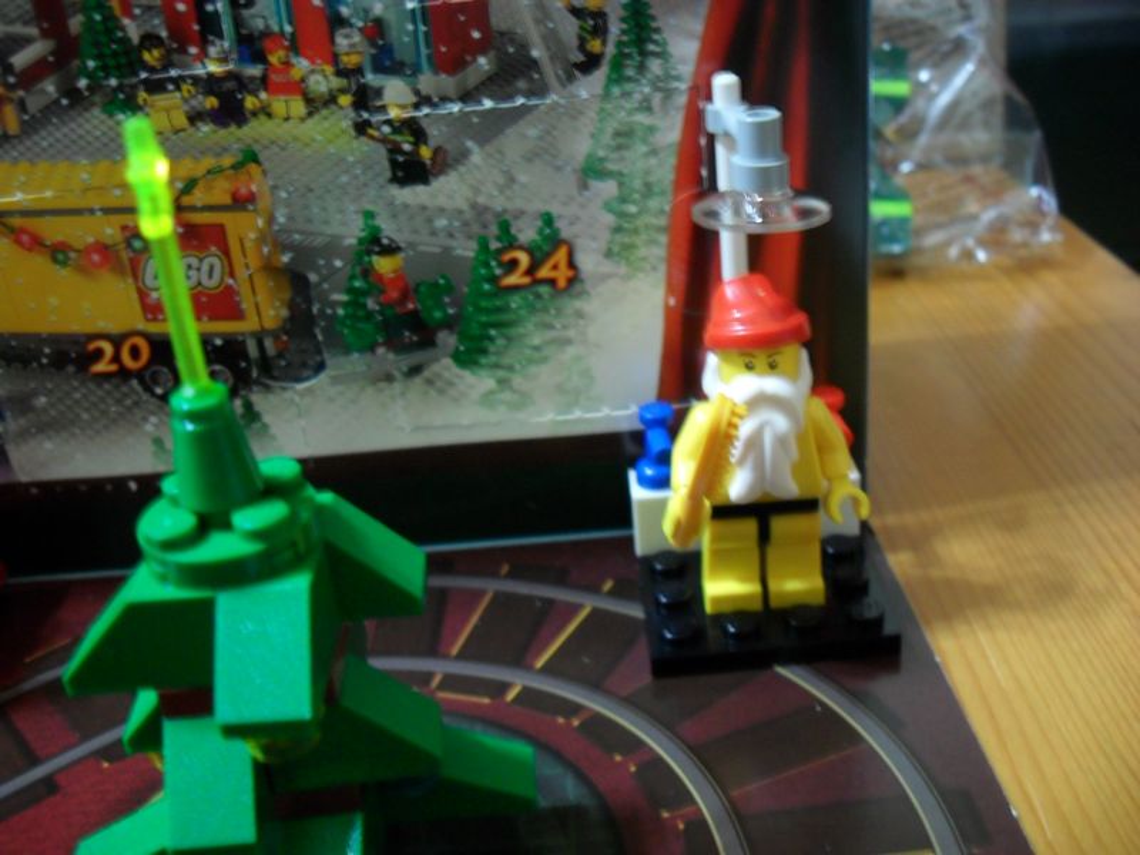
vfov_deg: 40.7
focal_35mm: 35
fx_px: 1153
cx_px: 570
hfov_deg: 52.6
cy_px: 428
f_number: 2.8
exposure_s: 1/4
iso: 200
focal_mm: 6.2
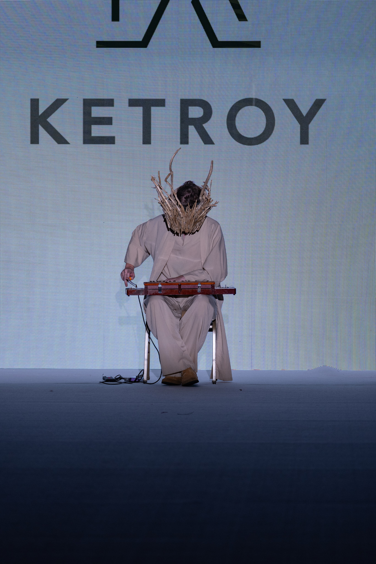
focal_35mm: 300
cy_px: 282
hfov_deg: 4.6
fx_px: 4700
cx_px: 188
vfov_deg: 6.9
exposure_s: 1/320
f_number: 2.8
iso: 250
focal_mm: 200
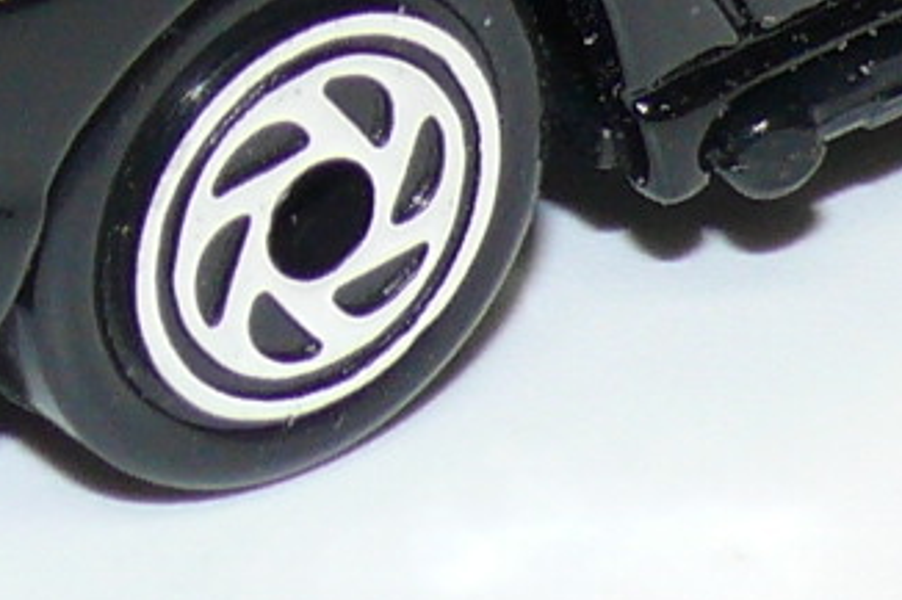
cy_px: -578
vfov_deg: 2.6
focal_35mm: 521
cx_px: 506
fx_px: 13047
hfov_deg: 4.0
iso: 100
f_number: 4
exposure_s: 1/30
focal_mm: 13.3
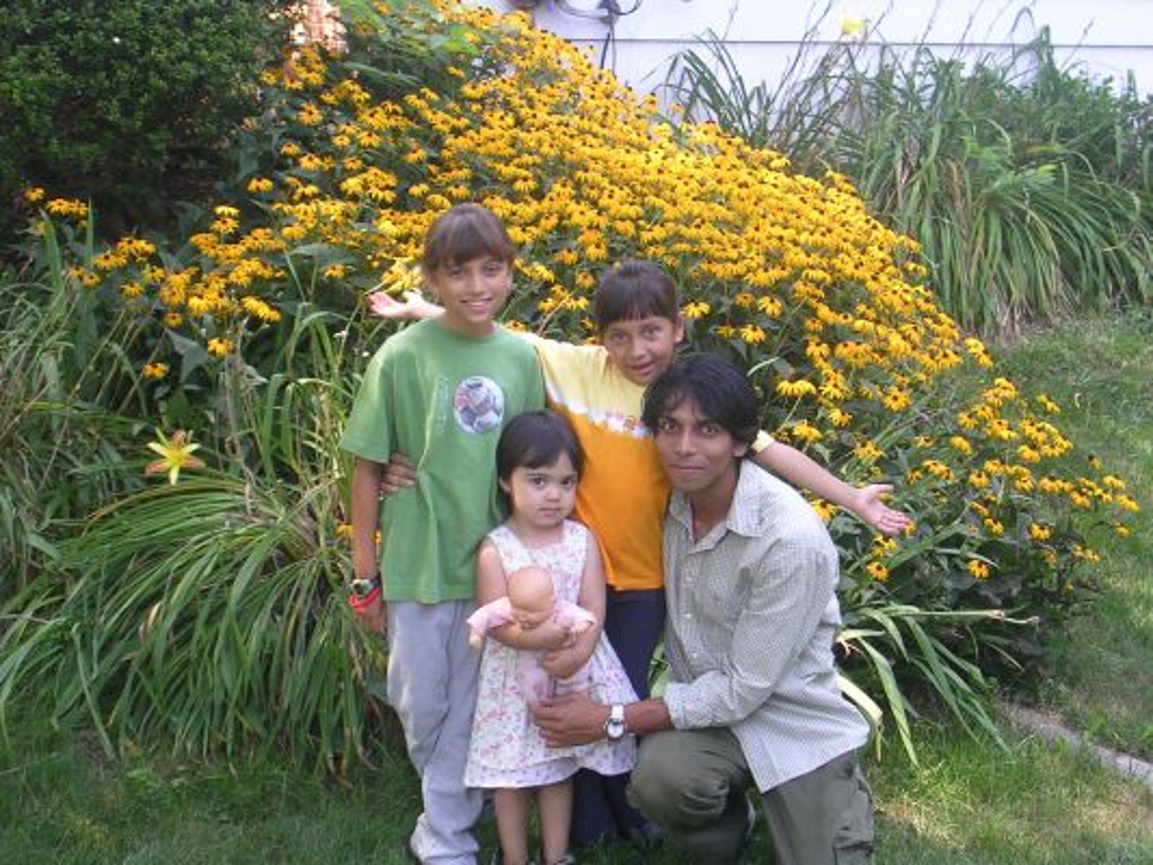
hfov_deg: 30.7
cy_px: 432
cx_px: 576
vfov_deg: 23.3
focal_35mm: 63
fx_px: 2099
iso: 50
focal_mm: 9.6
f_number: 3.5
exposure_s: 1/48.4
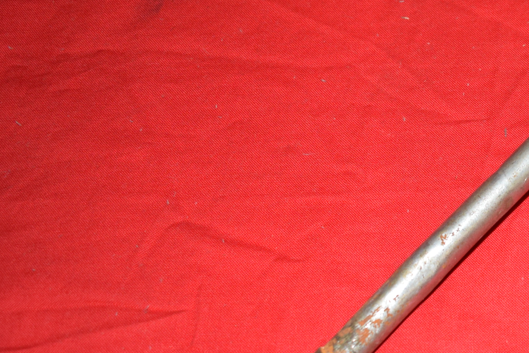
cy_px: 181
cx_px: 617
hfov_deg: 22.3
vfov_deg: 16.1
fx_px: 1249
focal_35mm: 85
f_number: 5
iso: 640
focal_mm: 24
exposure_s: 1/160
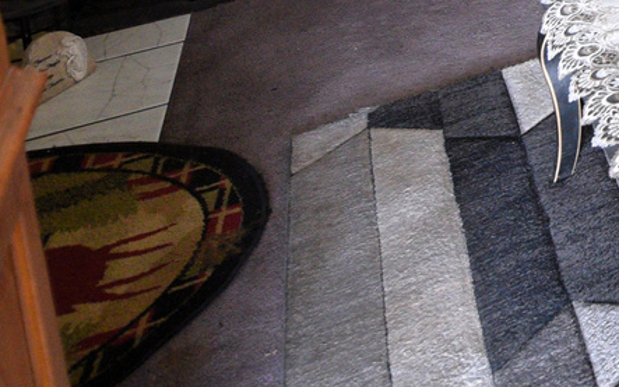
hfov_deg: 20.8
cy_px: -442
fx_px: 1114
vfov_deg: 15.0
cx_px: 1128
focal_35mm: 66
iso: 2000
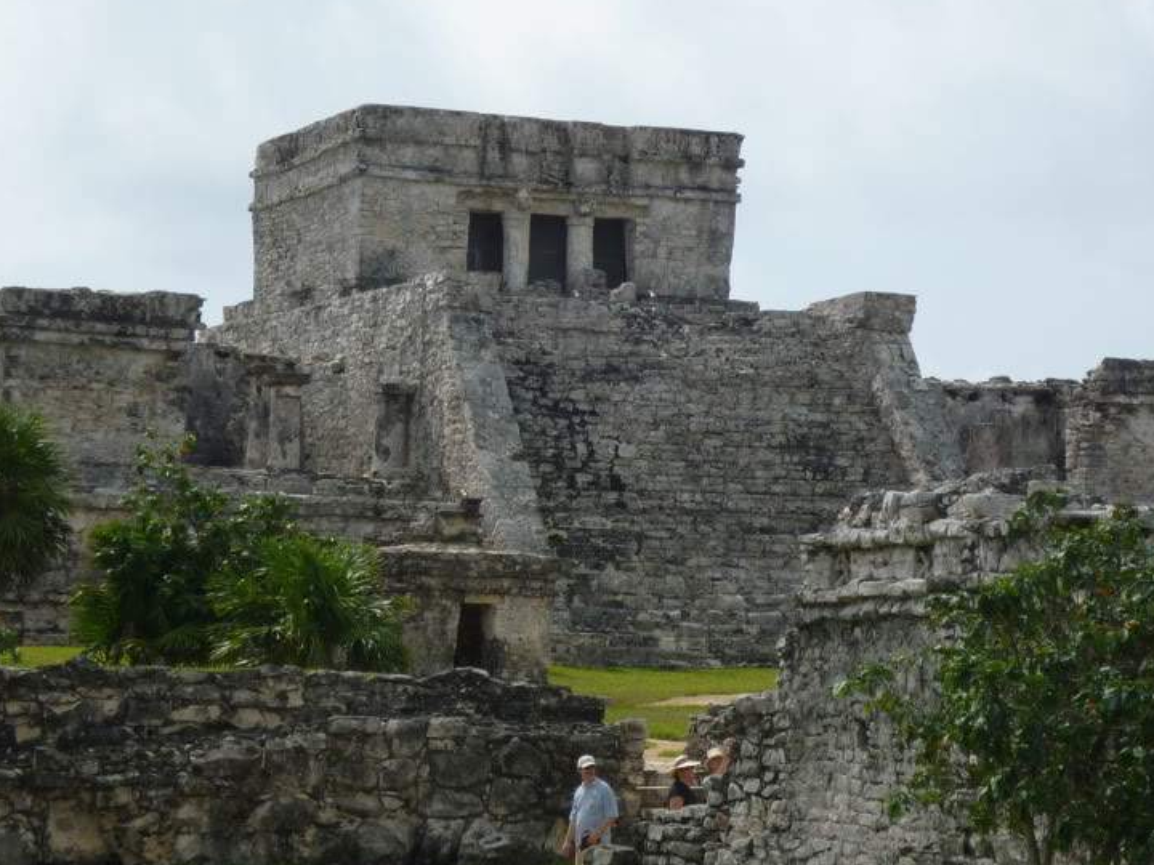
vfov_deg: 9.0
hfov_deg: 12.0
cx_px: 607
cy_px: 314
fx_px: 5501
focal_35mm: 165
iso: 100
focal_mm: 19.1
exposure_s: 1/1000
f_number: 5.3
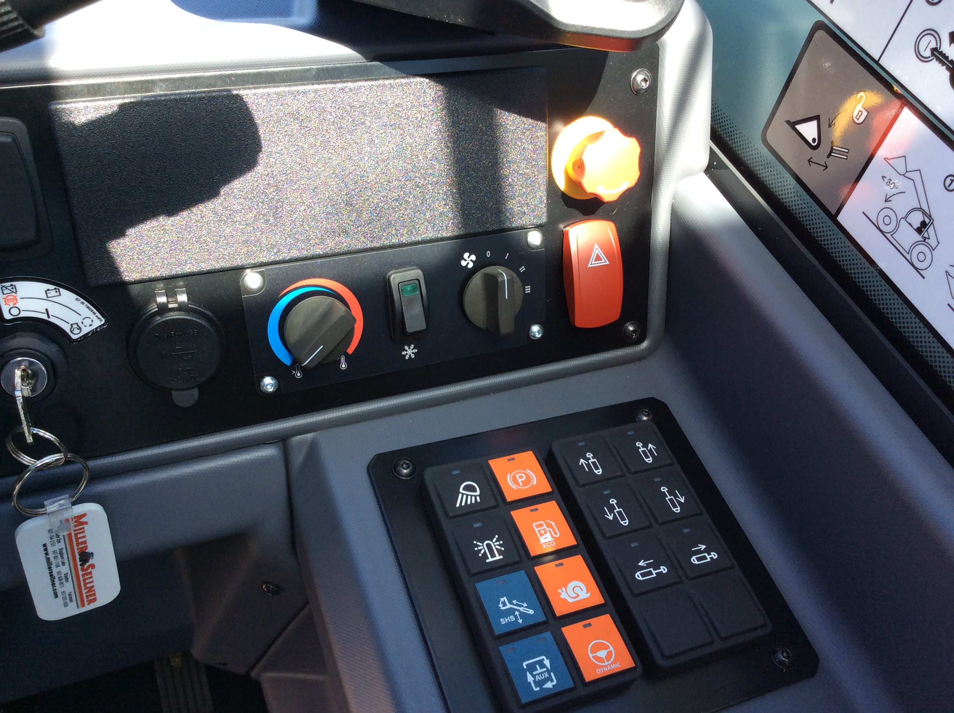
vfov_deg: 44.1
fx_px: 881
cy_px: 356
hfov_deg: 56.9
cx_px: 477
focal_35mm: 32
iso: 32
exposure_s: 1/150
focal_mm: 3.3
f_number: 2.4
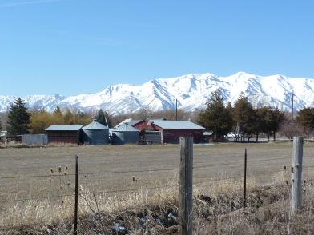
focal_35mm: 67
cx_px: 123
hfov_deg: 28.9
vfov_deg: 21.9
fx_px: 608
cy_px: 146
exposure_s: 1/320
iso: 80
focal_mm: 7.4
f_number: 5.6
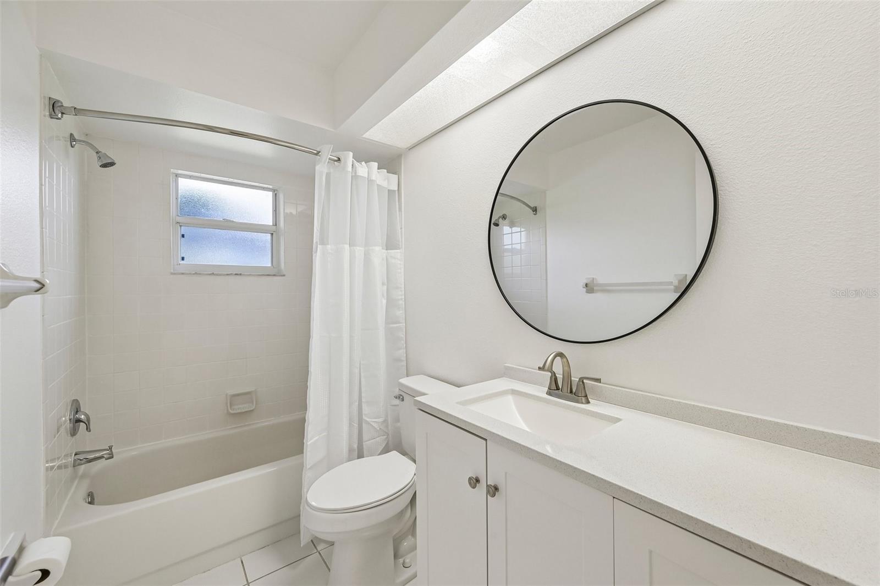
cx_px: 440
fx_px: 342
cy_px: 293
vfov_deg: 81.2
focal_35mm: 14
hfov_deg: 104.3
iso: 400
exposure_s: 1/100
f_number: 8
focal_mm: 14
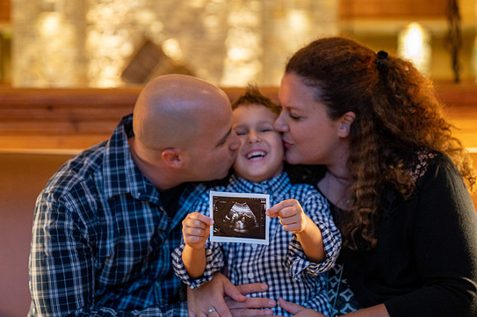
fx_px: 1059
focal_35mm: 80
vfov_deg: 17.0
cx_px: 232
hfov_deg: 25.4
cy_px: 145
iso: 3200
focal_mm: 68
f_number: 2.8
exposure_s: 1/60
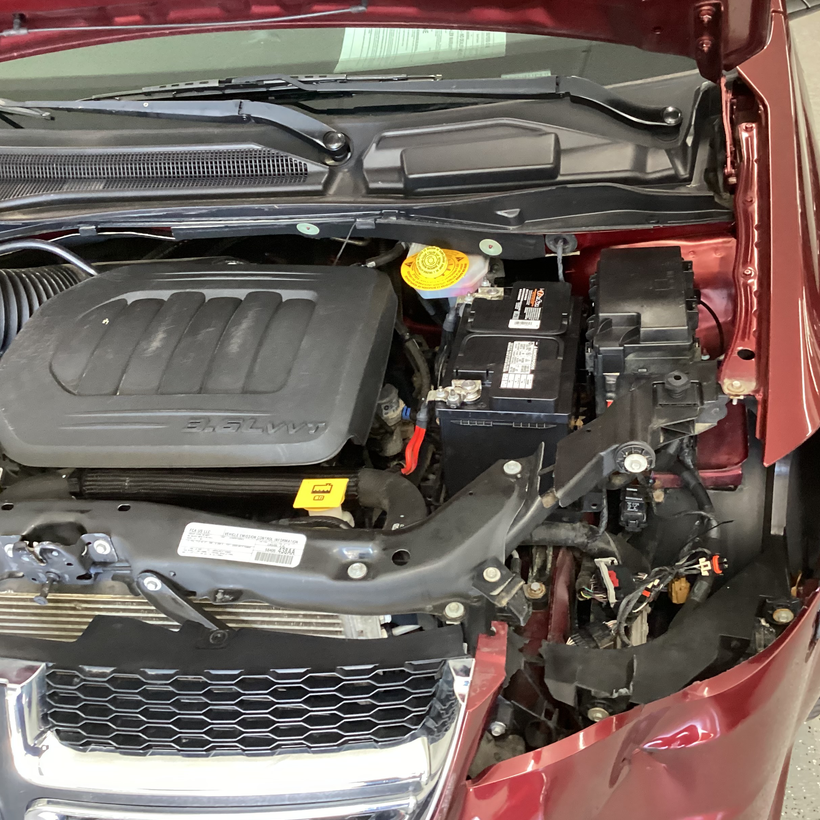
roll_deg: +9.0
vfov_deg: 44.9
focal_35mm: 37
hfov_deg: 44.9
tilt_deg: -36.2
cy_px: 413
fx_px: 992
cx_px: 434
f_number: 2.4
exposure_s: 1/50
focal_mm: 3.3
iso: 400
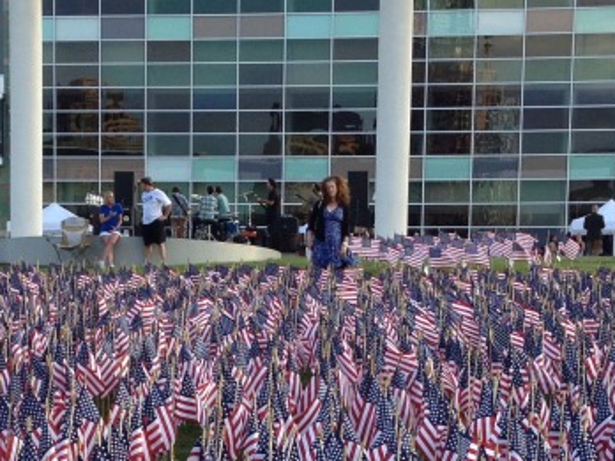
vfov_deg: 14.0
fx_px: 1830
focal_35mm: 103
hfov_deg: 19.1
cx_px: 299
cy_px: 533
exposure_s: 1/308
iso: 50
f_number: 2.4
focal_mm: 4.28
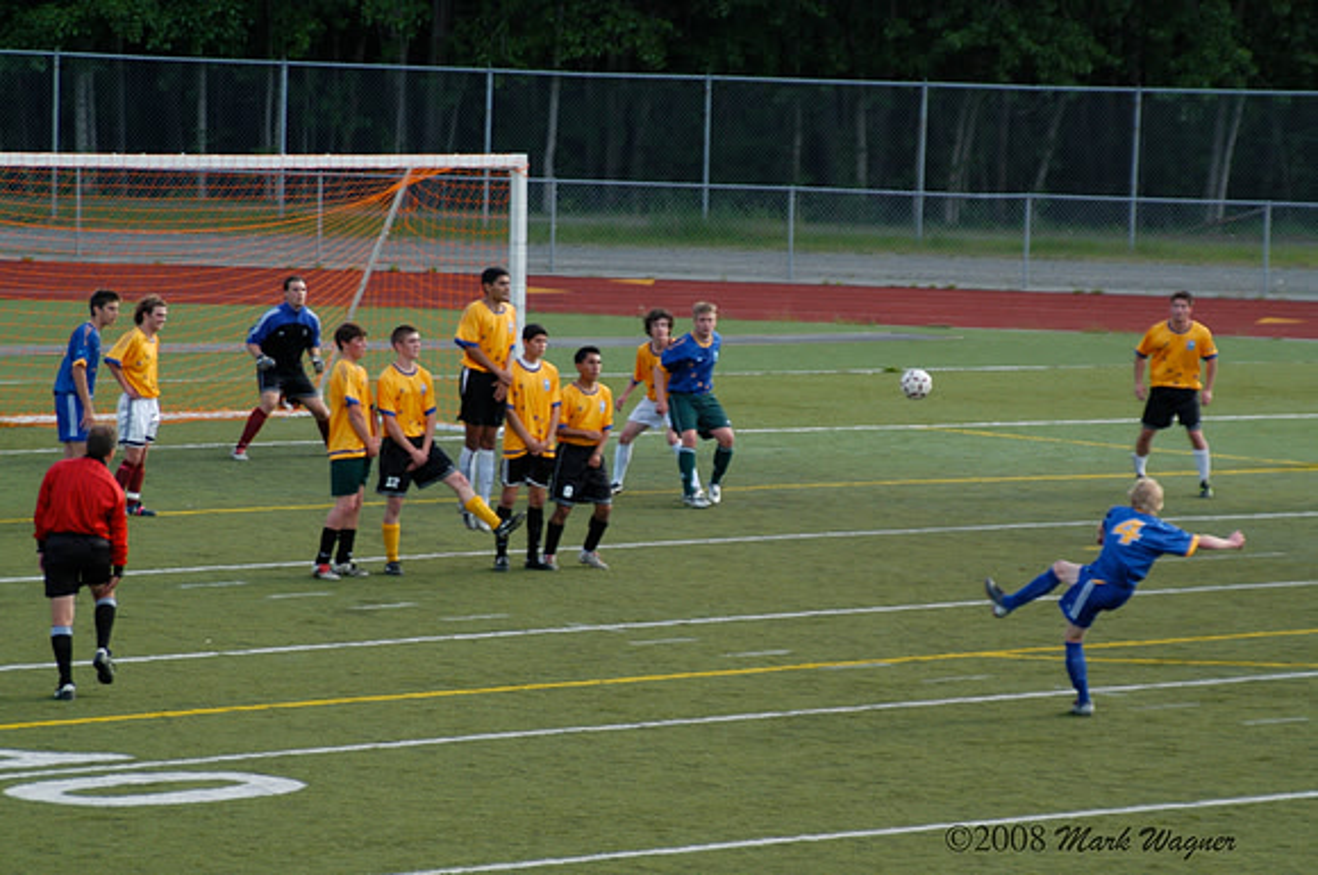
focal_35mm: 218
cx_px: 659
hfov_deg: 9.5
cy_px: 438
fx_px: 7952
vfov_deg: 6.3
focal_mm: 145
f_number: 6
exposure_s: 1/400
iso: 400
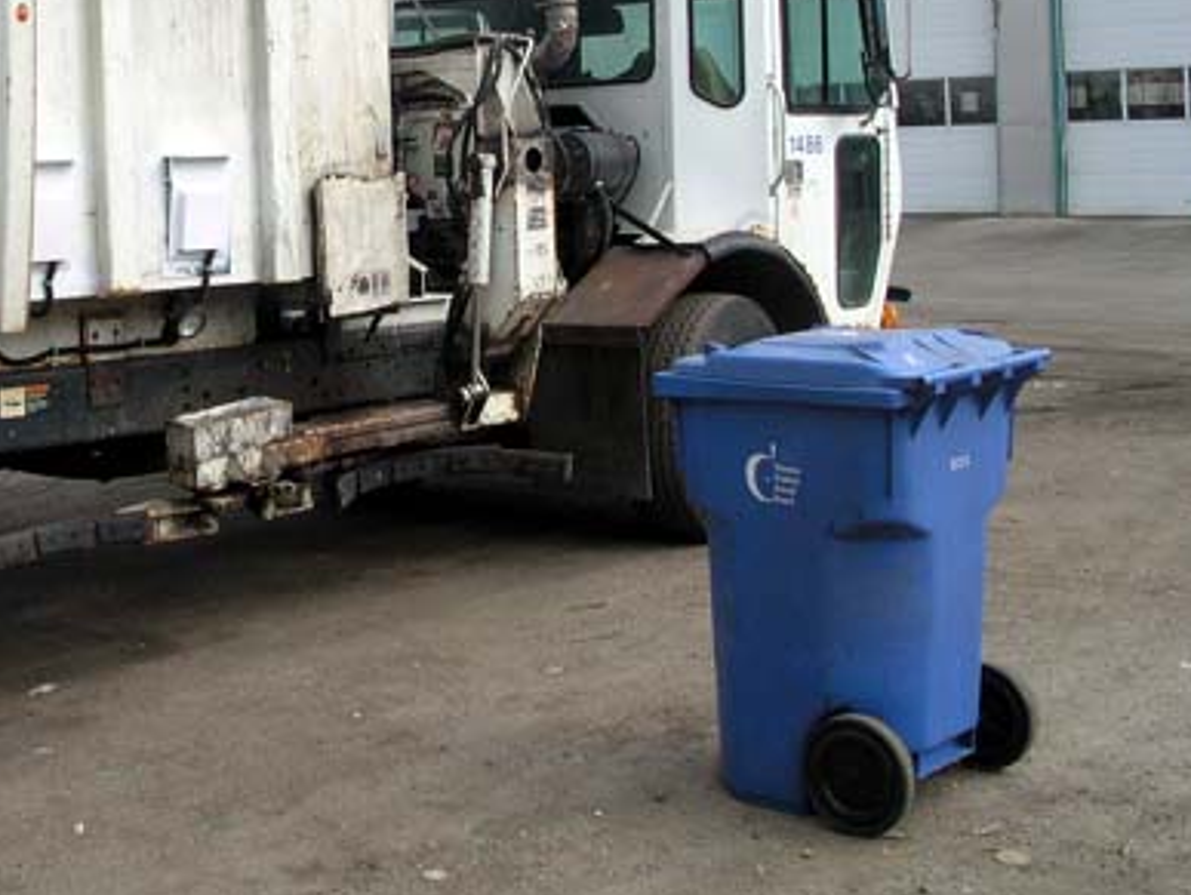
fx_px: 1894
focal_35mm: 55
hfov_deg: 34.6
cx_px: 391
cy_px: 298
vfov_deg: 26.5
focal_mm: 5.6
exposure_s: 1/332
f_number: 4.5
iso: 100
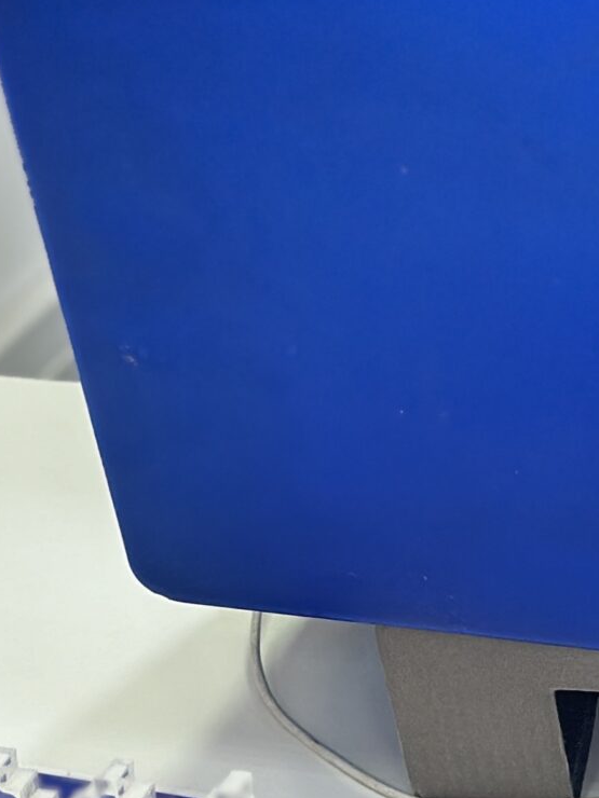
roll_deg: +0.7
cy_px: -112
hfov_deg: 8.8
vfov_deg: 11.7
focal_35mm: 166
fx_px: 3830
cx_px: 850
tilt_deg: -18.7
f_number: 1.78
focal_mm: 6.86
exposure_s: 1/50
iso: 64
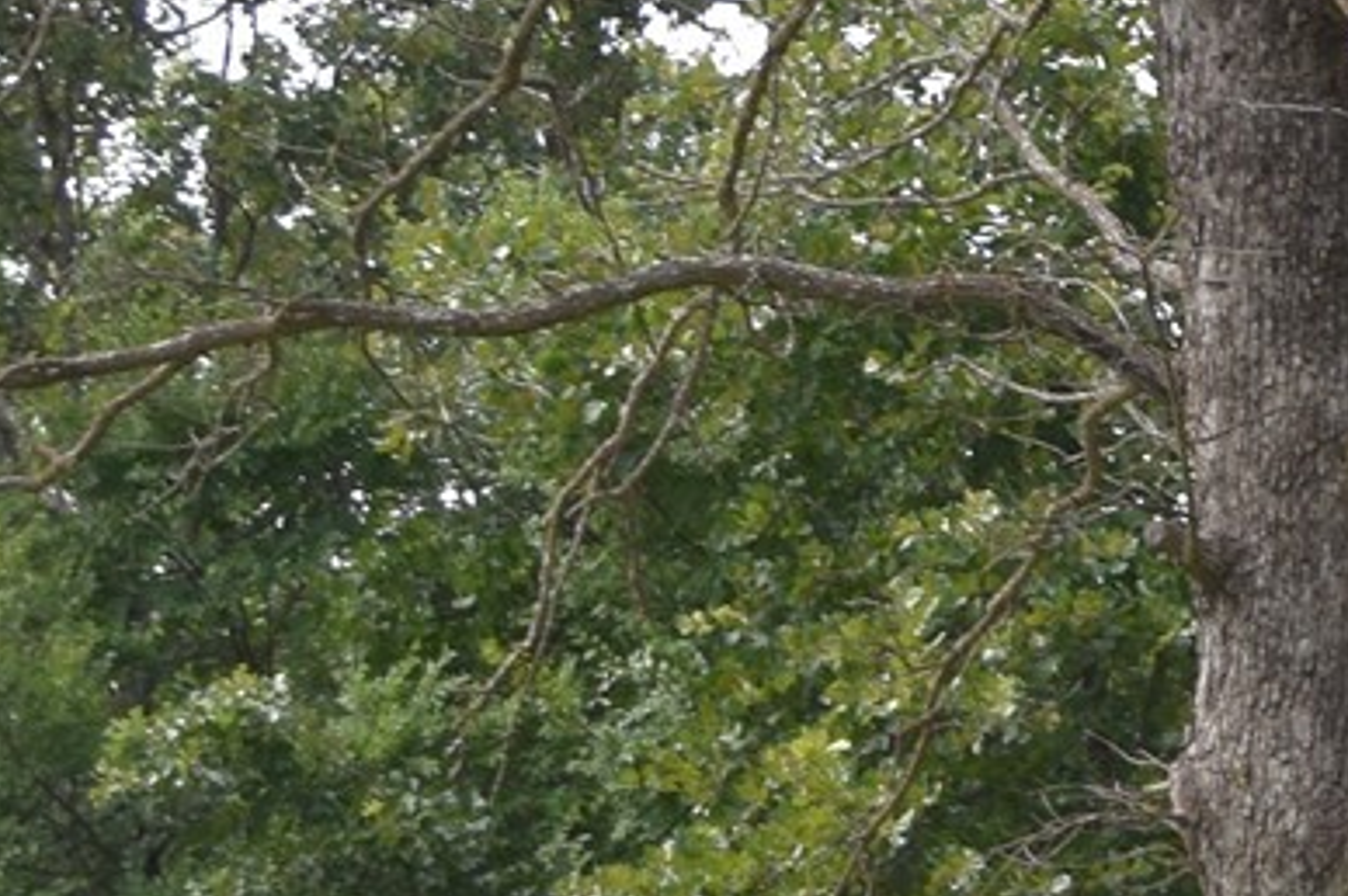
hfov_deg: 10.6
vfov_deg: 7.3
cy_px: 311
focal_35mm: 189
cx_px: 1793
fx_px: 7071
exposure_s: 1/200
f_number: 5
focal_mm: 24
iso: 100
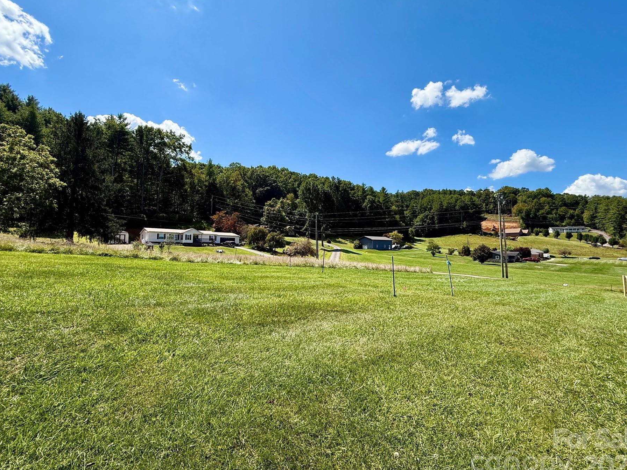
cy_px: 226
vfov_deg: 78.1
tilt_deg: +5.4
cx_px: 310
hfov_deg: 94.5
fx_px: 290
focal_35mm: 16
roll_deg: +0.1
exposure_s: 1/1613
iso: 50
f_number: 2.2
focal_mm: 2.22
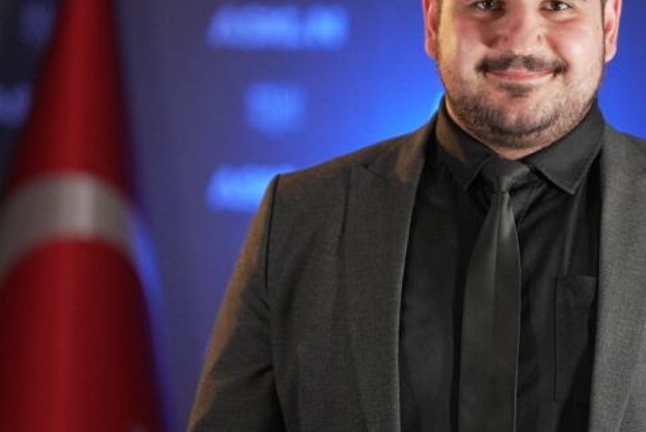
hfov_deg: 6.4
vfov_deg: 4.3
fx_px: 5727
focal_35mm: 319
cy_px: 166
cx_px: 493
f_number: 2.8
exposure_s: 1/500
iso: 4000
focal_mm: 200
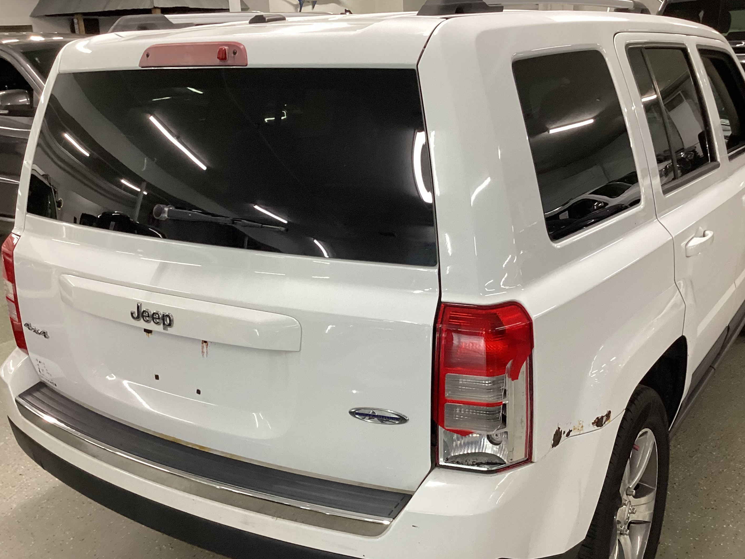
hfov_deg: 51.3
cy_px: 302
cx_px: 389
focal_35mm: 36
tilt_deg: -18.3
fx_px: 775
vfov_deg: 39.6
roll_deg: +1.2
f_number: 2.4
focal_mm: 3.3
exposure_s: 1/50
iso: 160
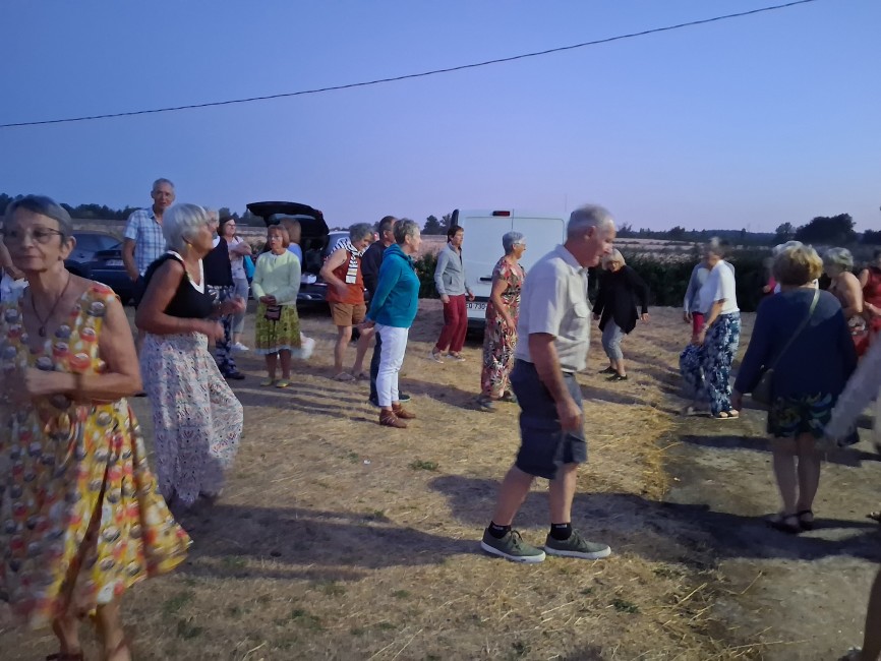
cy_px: 330
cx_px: 440
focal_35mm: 26
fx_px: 662
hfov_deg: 67.3
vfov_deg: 53.1
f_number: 1.8
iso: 1000
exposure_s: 1/20
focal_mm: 3.98
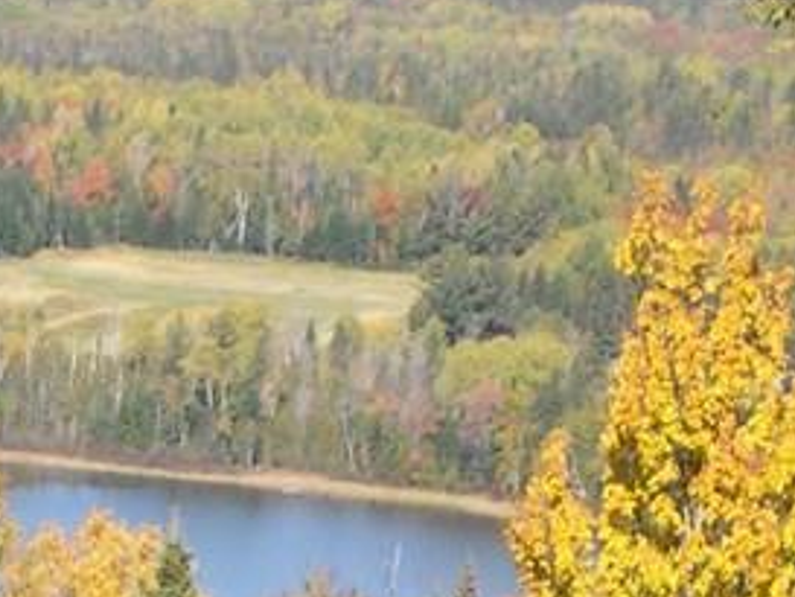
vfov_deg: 3.5
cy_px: 472
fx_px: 9811
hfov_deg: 4.6
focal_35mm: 427
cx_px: -207
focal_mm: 24
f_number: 4.9
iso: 100
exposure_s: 1/306
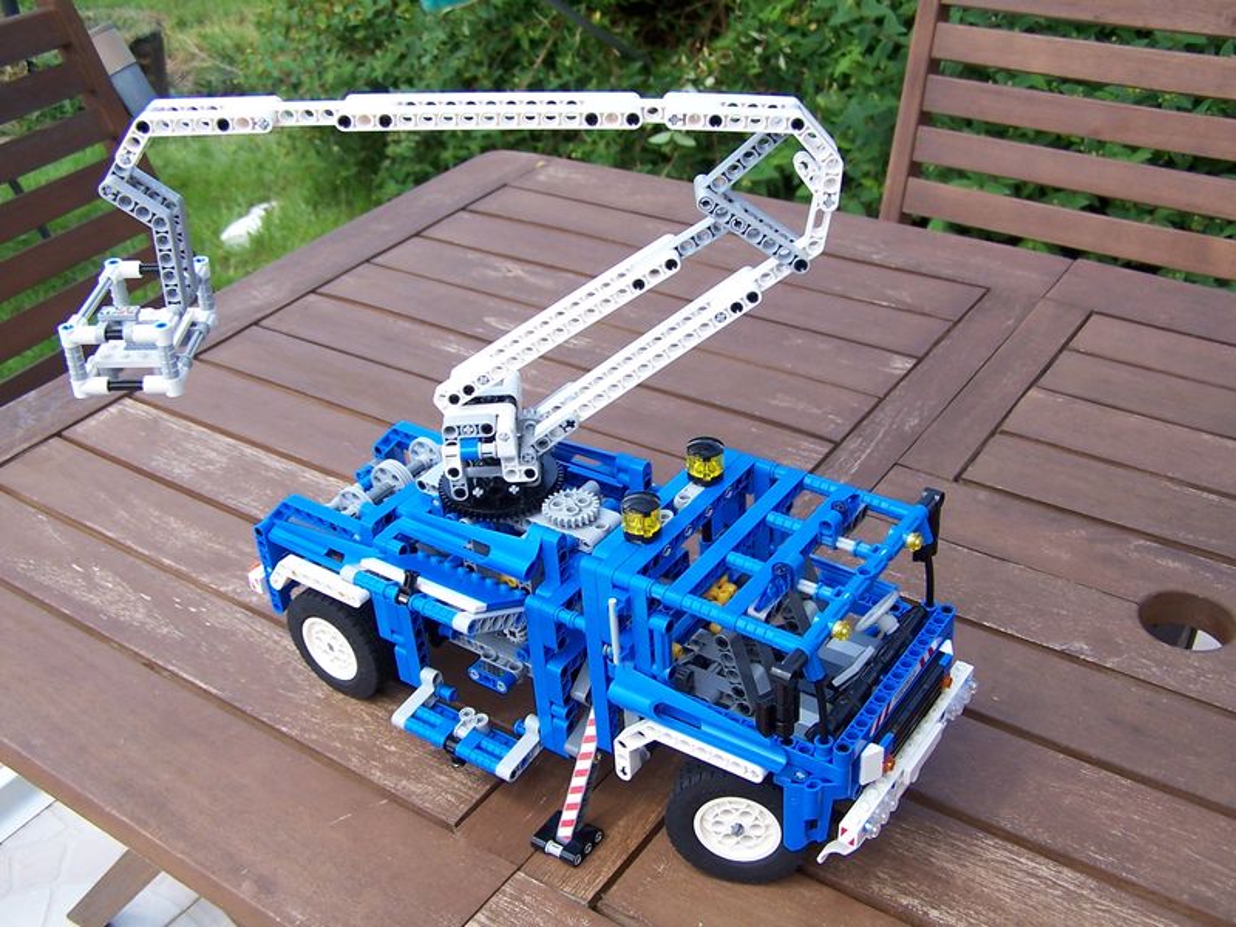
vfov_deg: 37.7
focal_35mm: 38
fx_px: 1357
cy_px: 464
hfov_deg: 49.0
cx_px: 618
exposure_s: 1/350
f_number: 2.8
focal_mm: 6.3
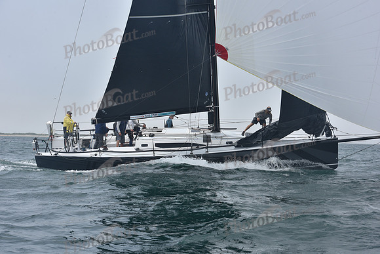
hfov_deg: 28.8
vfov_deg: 19.5
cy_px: 127
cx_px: 190
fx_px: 739
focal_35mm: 70
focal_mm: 70
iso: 250
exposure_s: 1/800
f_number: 10
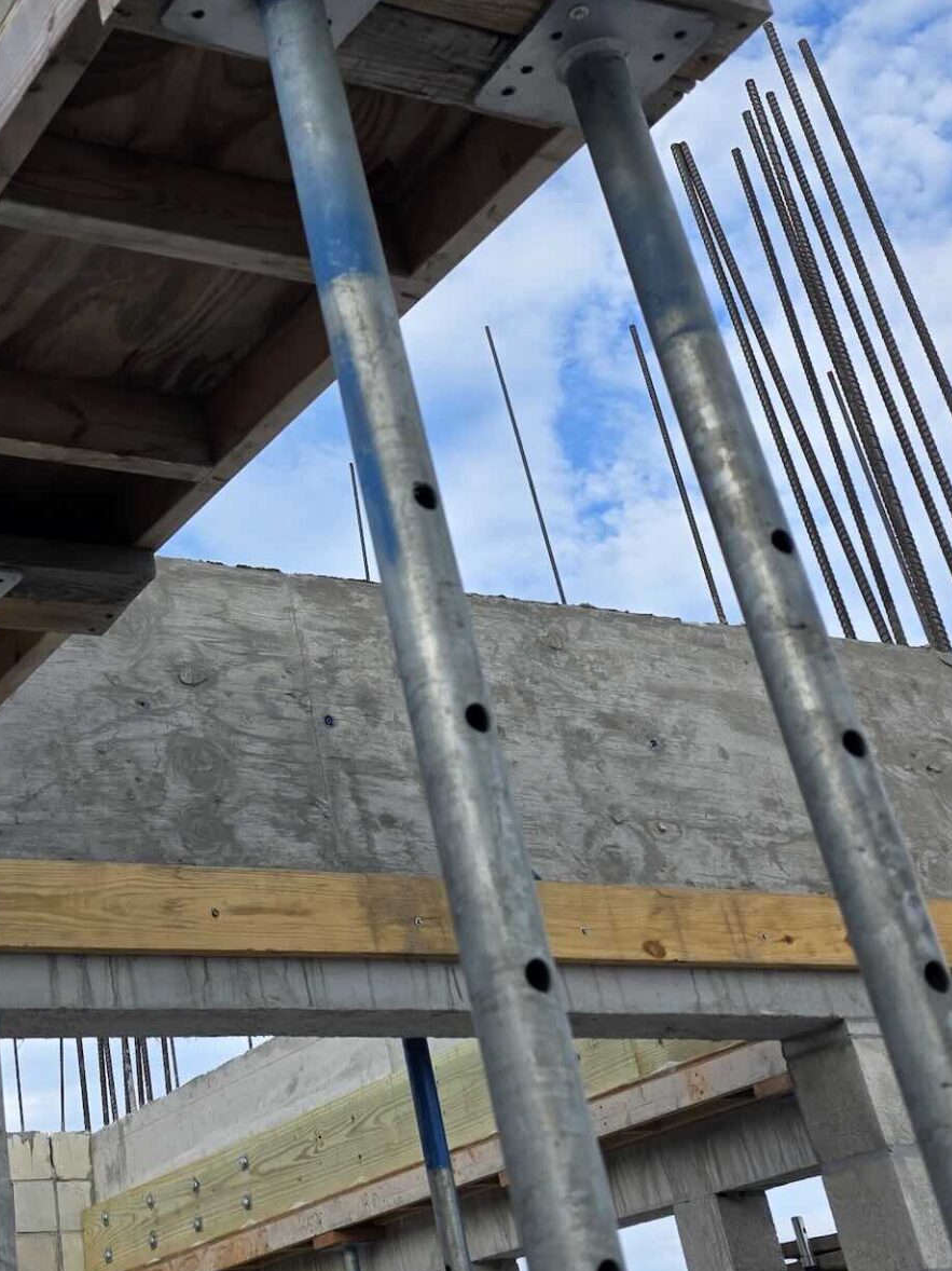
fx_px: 1834
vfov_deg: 36.8
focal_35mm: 50
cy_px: 242
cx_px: 109
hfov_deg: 28.1
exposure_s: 1/3194
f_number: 1.7
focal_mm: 6.3
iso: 80
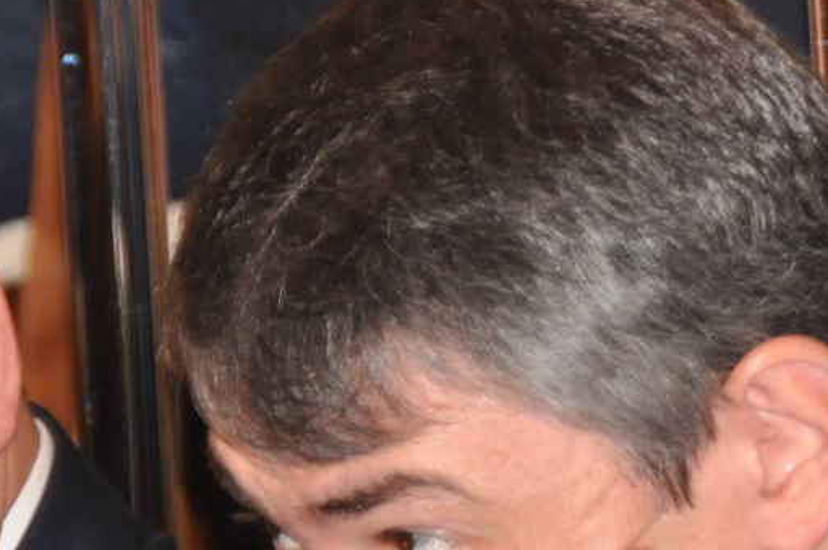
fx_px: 15041
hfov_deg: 3.2
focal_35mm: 655
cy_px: 852
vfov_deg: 2.1
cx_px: 656
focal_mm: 130
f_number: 5.6
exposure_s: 1/60
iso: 800
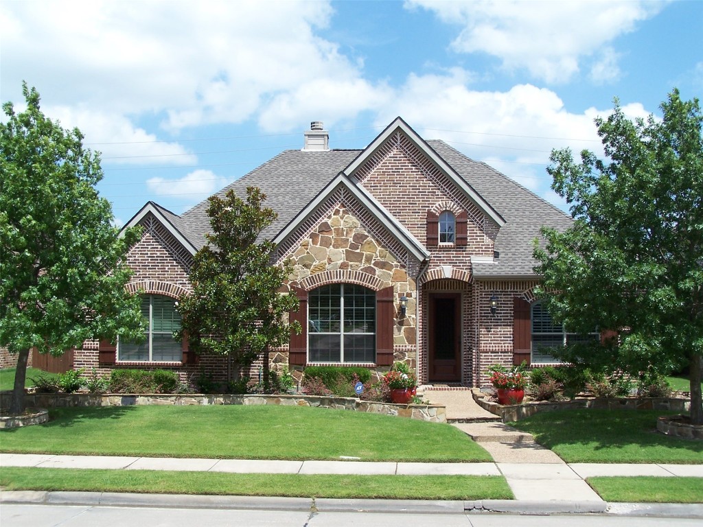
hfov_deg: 39.7
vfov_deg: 30.3
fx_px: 975
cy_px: 264
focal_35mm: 48
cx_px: 352
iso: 80
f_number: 4
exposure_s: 1/750
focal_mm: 8
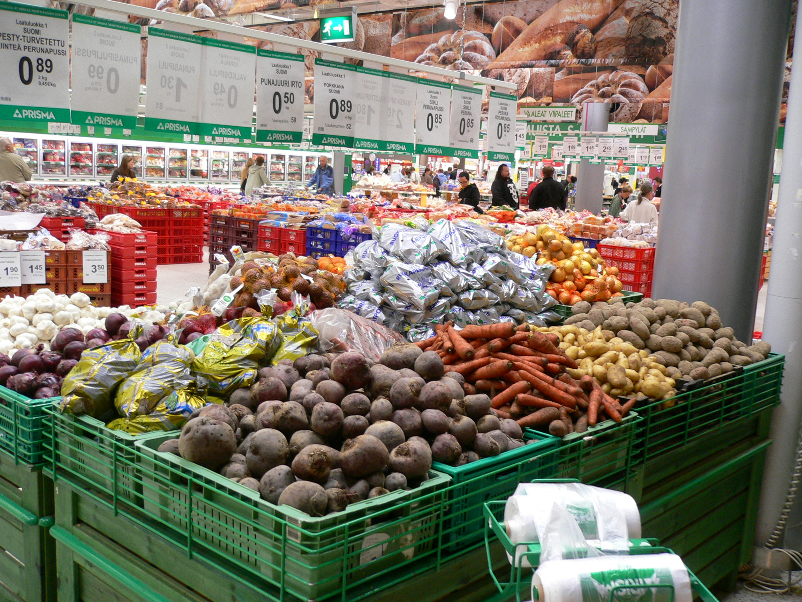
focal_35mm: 35
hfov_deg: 52.6
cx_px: 401
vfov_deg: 40.7
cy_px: 301
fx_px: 811
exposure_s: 1/15
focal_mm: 5.8
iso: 100
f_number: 2.8
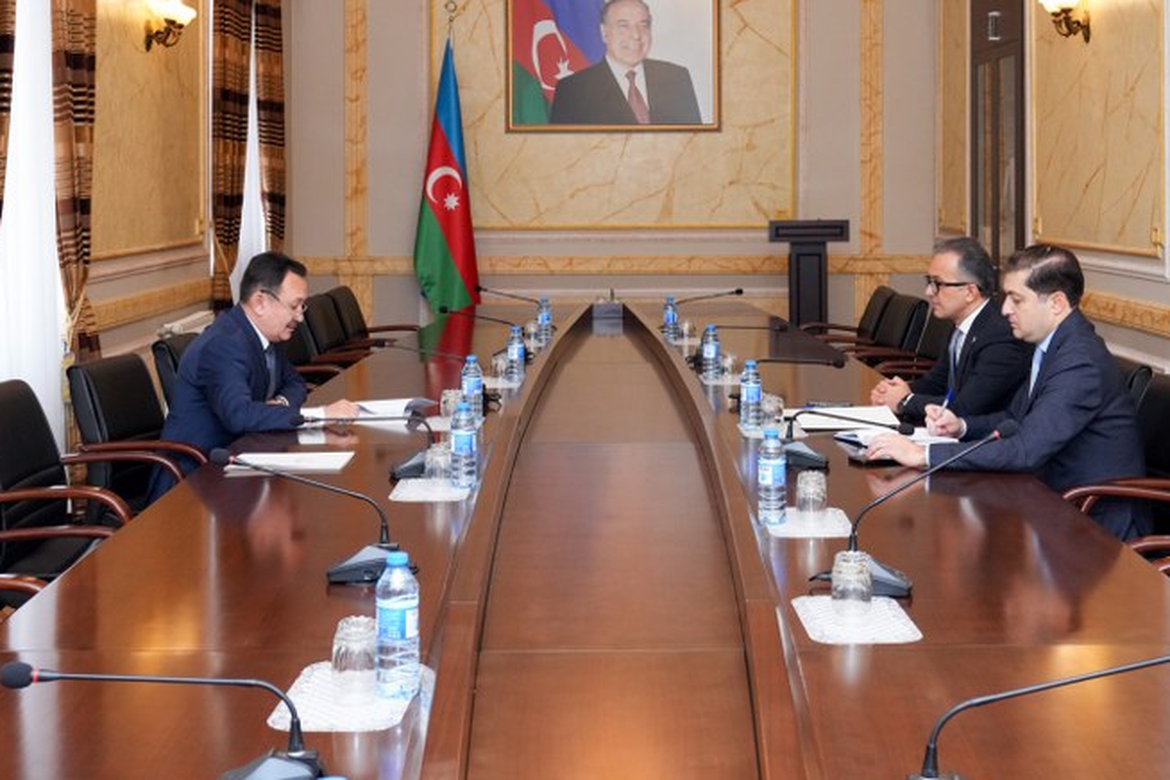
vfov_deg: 28.2
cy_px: 180
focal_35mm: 47
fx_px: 1527
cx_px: 632
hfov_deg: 41.9
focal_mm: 30
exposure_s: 1/200
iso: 2000
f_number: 5
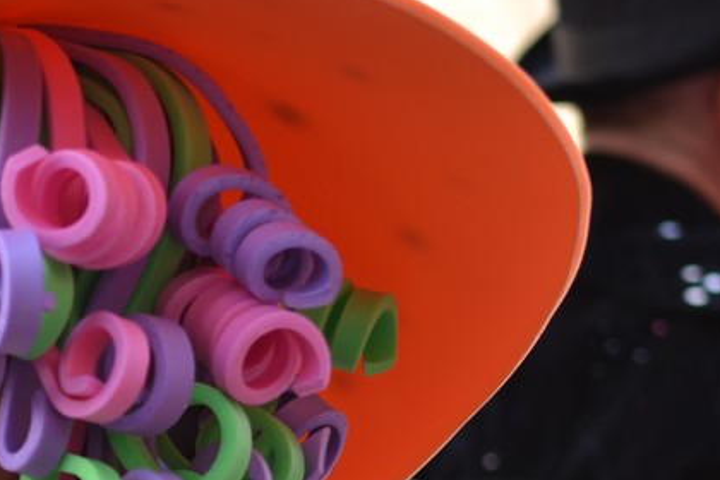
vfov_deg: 4.4
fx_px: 6224
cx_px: -65
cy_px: 411
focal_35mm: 311
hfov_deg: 6.6
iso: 100
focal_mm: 85
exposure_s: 1/250
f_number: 2.8
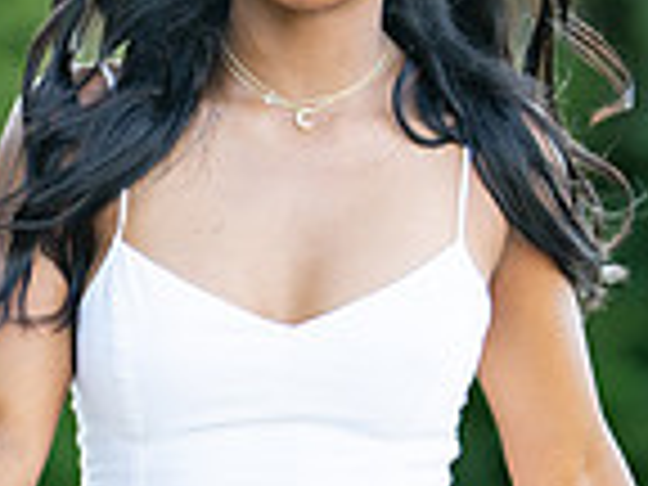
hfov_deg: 6.7
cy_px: 366
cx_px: 379
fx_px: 5541
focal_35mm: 296
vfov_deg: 5.0
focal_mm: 50
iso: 100
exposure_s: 1/1000
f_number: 1.2
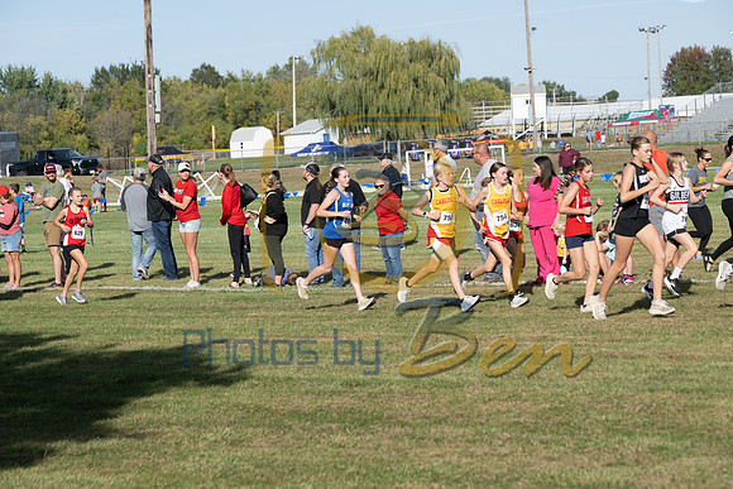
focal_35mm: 125
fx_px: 2546
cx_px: 366
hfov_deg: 16.4
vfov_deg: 11.0
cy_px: 244
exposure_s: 1/1000
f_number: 7.1
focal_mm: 125
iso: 320
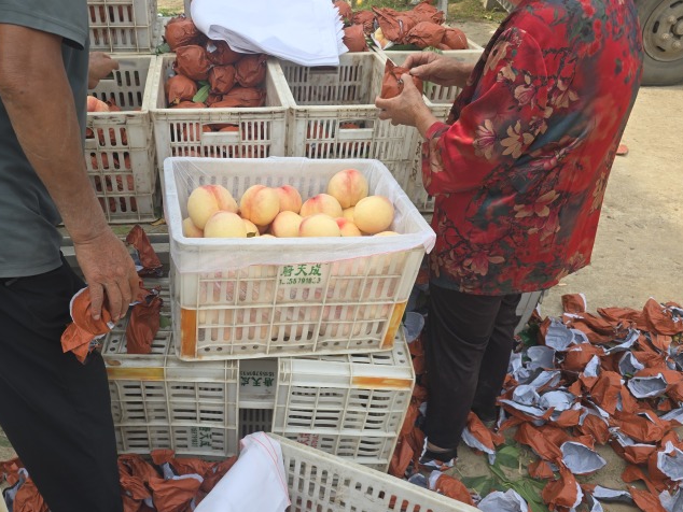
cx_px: 267
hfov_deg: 61.0
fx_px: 572
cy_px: 288
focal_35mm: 29
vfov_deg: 48.1
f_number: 1.7
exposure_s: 1/298
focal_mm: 6.3
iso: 12
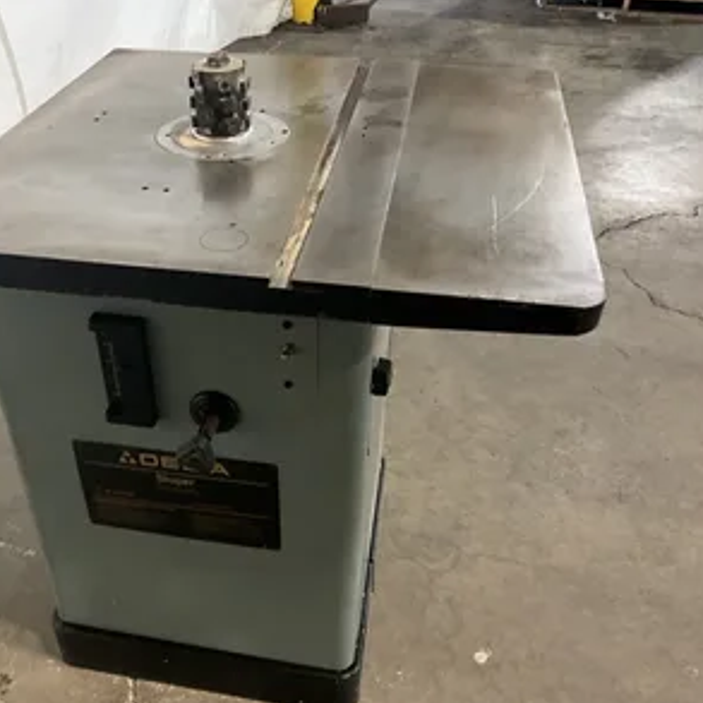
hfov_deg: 47.0
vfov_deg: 47.2
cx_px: 286
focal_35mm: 35
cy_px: 350
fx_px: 804
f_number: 1.8
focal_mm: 3
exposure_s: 1/30
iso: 320
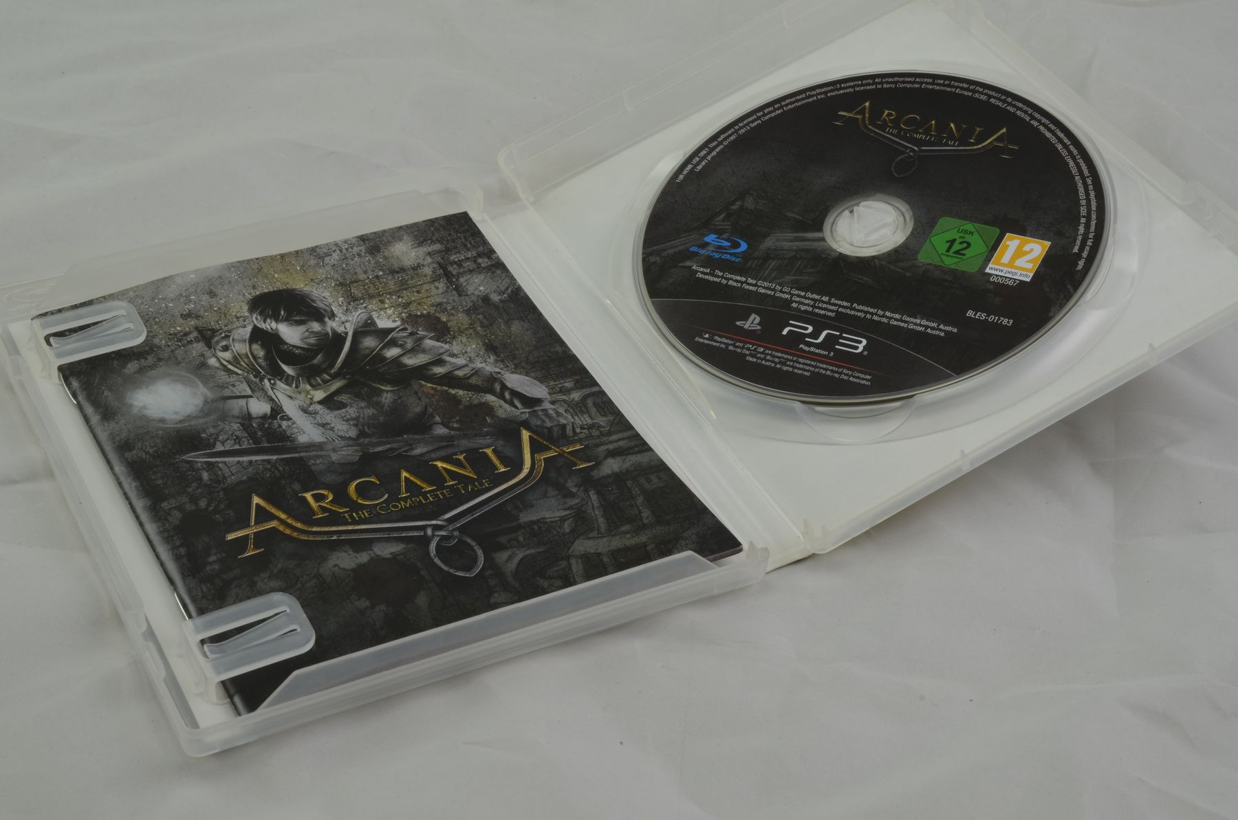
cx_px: 619
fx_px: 2059
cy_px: 410
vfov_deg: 22.5
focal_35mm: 60
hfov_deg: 33.5
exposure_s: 1/2.5
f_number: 20
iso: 100
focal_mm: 40
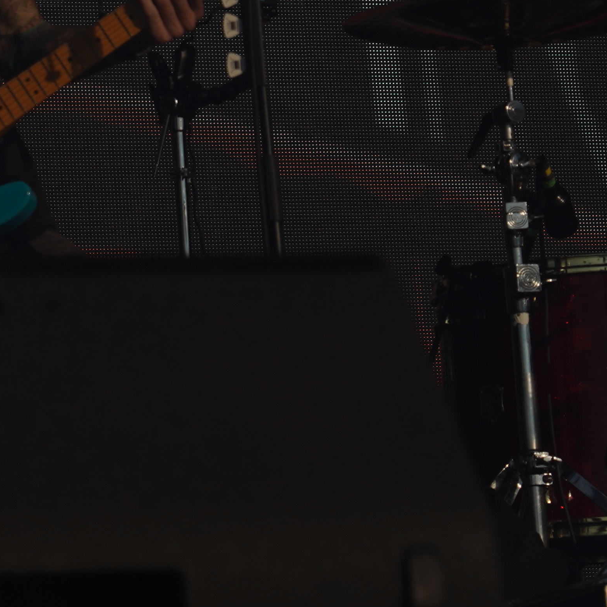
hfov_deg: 5.1
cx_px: 357
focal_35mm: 344
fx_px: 6825
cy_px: 125
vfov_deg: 5.1
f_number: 8
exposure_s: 1/1600
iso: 100
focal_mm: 105
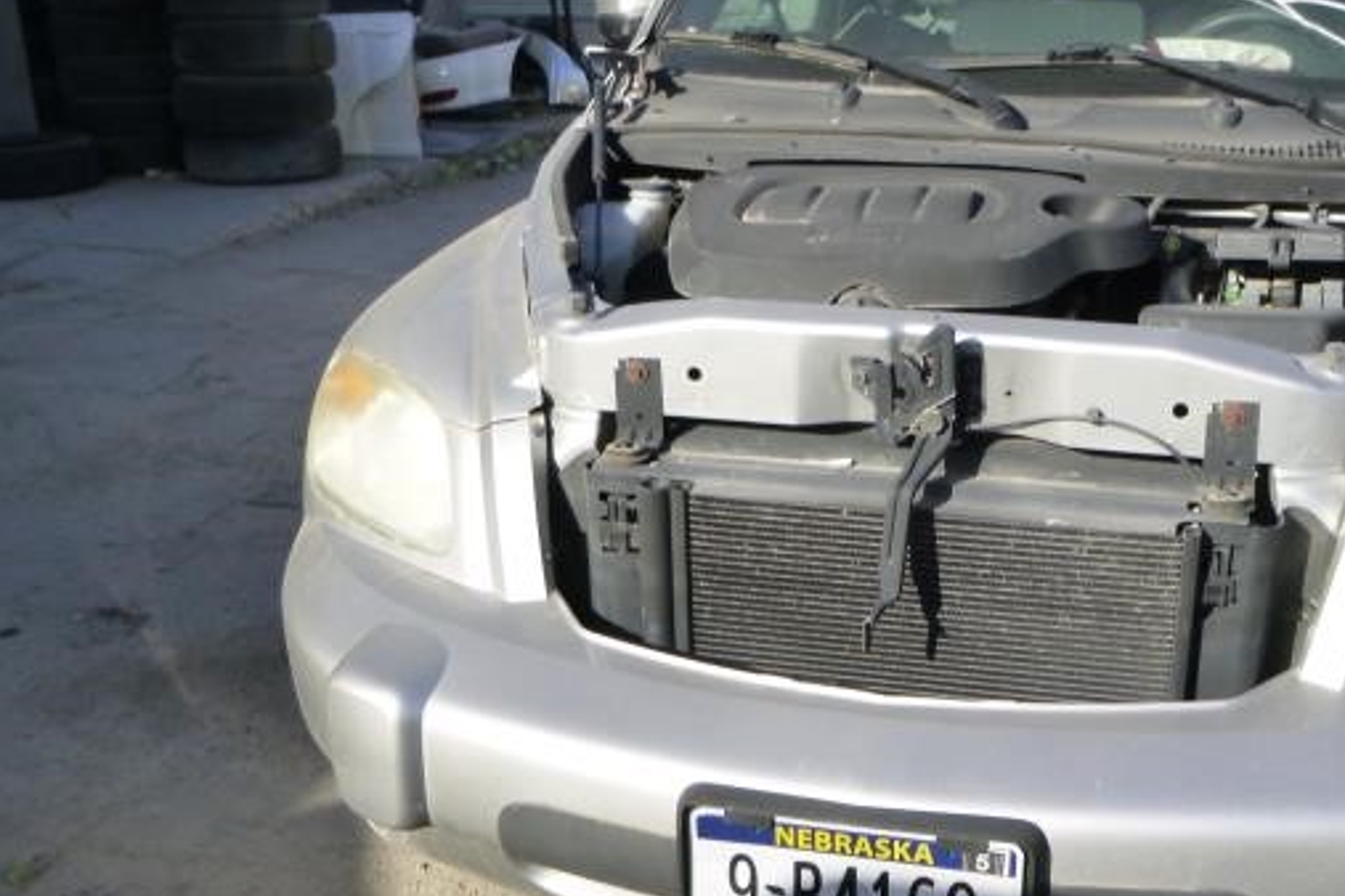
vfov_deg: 32.5
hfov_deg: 46.7
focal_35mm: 41
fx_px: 1532
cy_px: 554
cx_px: 883
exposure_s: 1/400
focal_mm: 4.5
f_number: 3.9
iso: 160
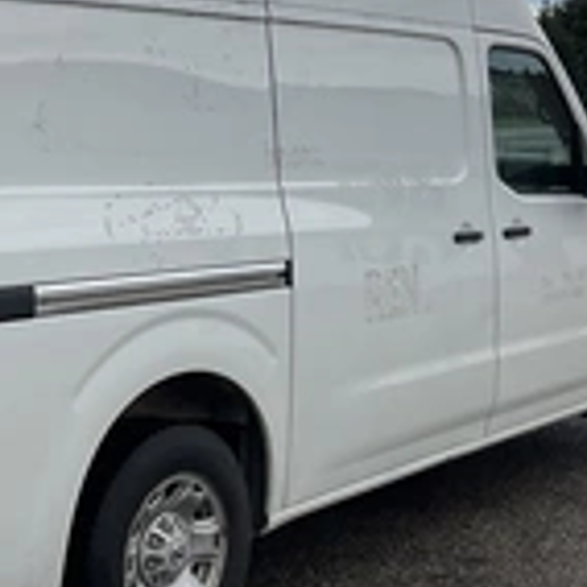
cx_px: 149
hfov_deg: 23.7
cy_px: 207
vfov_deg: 23.9
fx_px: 1381
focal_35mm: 72
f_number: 1.8
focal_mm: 3
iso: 25
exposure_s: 1/1015
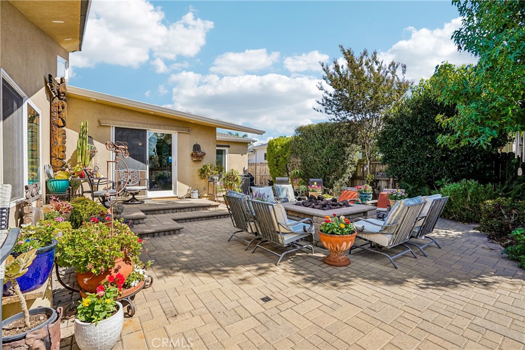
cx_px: 262
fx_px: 233
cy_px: 175
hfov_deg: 96.7
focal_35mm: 16
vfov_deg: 73.8
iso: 400
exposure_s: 1/500
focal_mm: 16
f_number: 8
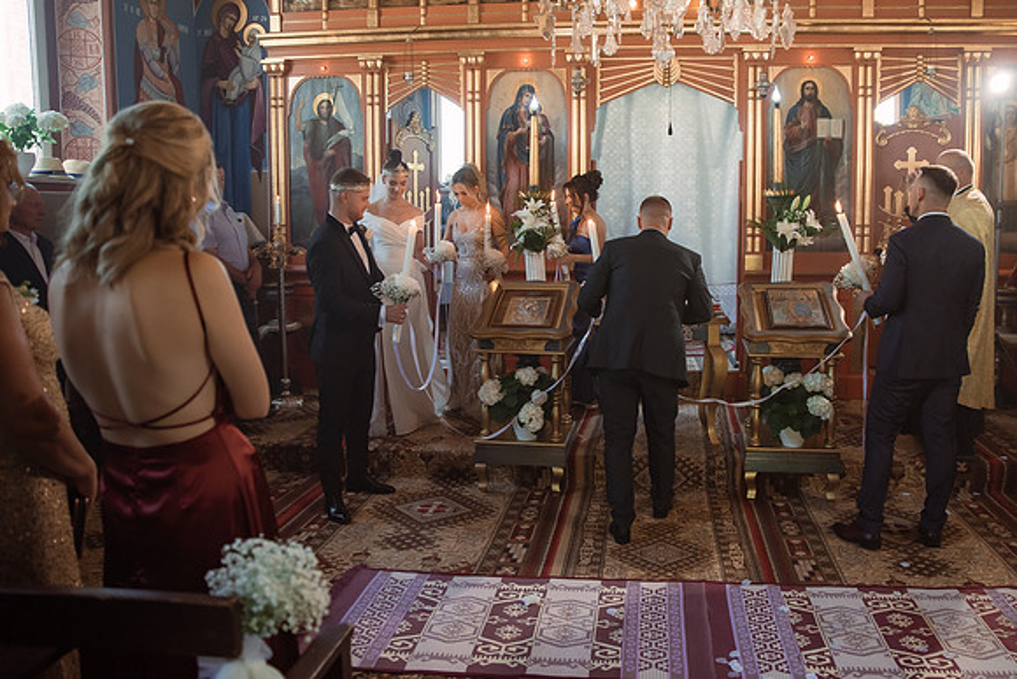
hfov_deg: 65.2
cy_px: 284
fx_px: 789
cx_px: 592
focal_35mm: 28
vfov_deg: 46.4
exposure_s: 1/200
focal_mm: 24
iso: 1250
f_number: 2.8
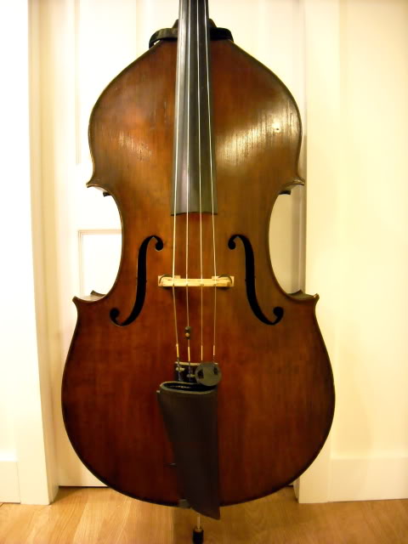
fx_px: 550
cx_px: 204
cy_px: 272
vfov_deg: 52.6
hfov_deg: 40.7
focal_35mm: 35
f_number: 2.8
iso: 800
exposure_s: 1/15
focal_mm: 5.7
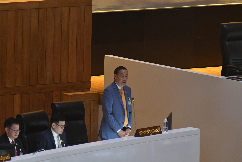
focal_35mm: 400
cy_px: 81
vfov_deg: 3.4
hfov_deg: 5.2
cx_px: 121
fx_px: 2689
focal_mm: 200
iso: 4000
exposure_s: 1/200
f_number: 5.6
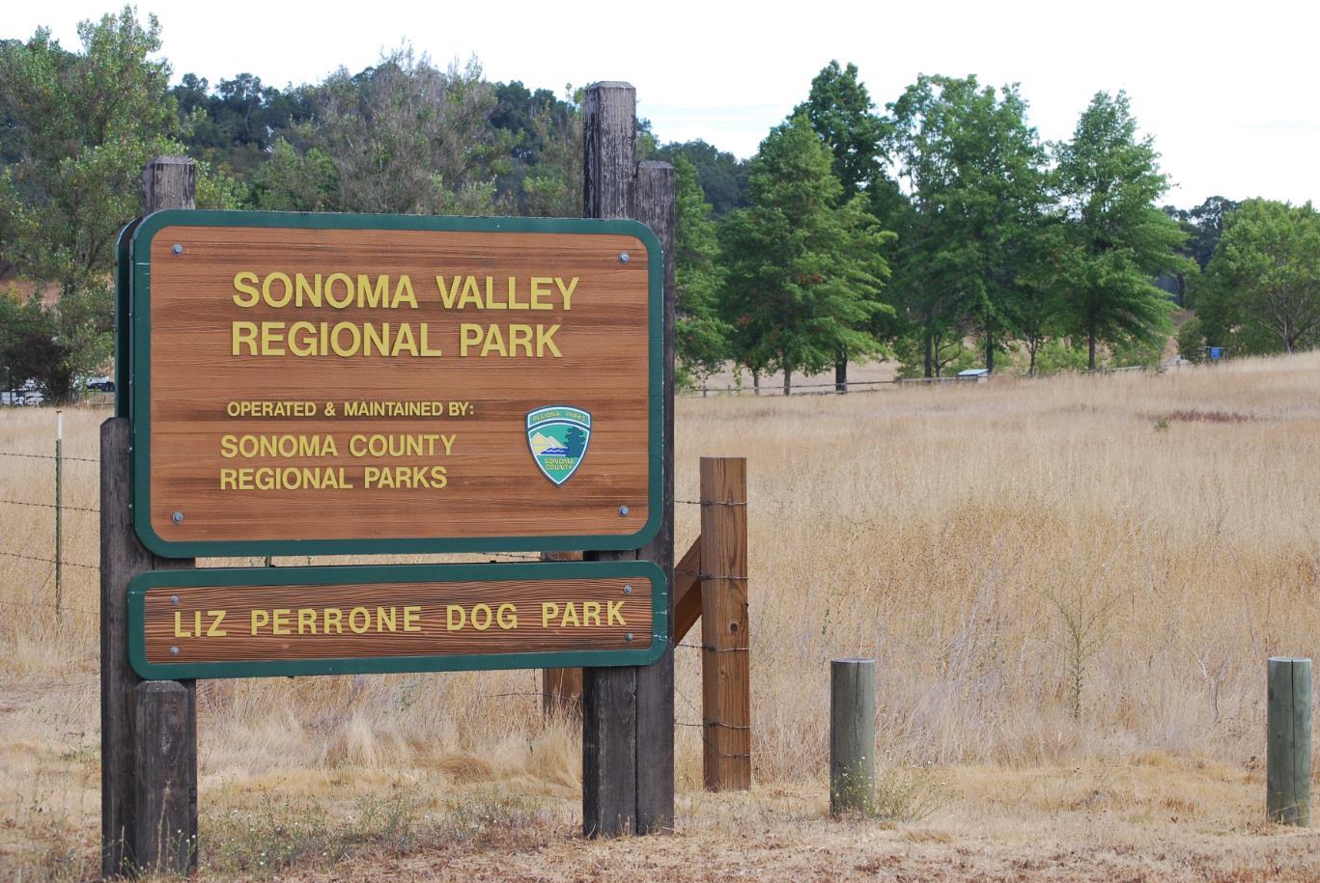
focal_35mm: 91
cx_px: 708
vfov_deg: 15.1
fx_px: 3324
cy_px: 403
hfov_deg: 22.5
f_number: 10
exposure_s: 1/200
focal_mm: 55
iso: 200
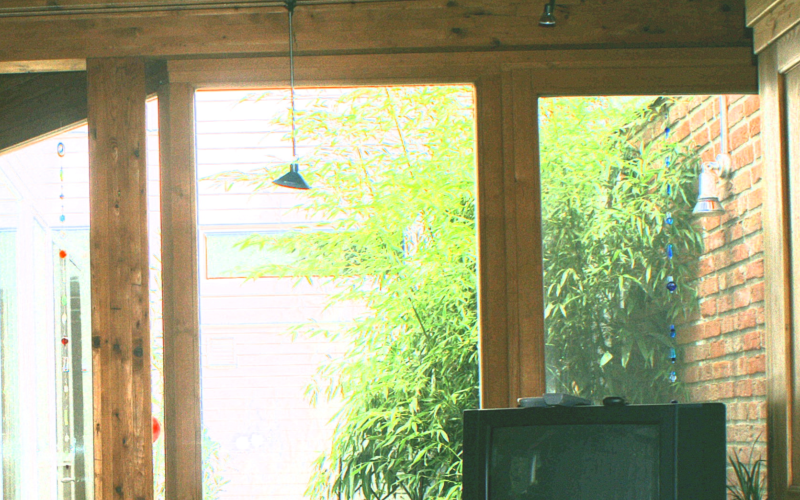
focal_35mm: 77
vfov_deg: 16.7
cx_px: 129
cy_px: 468
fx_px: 1679
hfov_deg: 26.2
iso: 100
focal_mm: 28
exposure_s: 1/125
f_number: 9
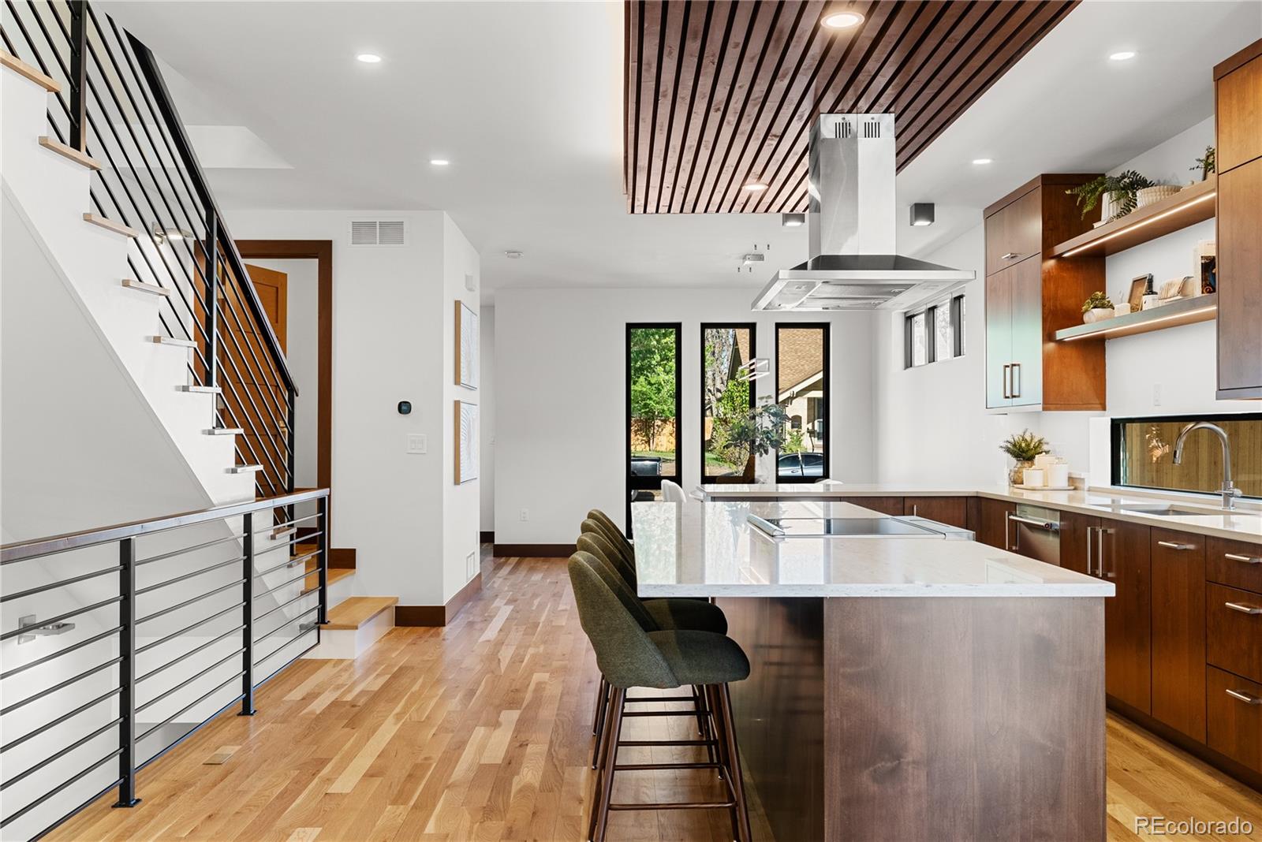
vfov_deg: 42.4
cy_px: 421
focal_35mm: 31
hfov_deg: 60.3
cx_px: 631
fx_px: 1087
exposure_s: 1/4
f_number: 8
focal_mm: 31
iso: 640
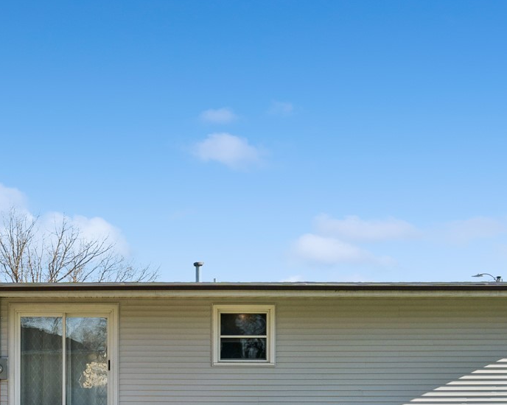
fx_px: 660
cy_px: 354
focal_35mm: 44
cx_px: 139
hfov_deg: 41.0
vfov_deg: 32.6
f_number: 8
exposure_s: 1/800
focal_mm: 19
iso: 400
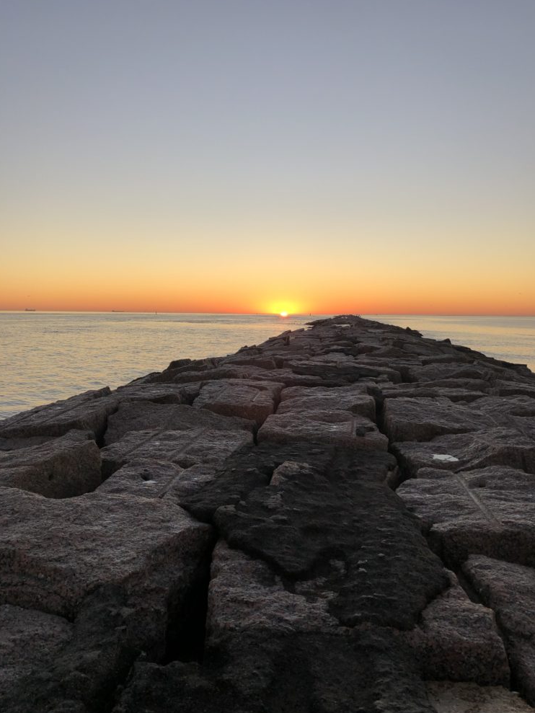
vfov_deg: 61.7
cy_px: 353
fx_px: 597
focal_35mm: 29
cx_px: 273
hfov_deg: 48.2
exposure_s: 1/398
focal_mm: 4
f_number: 1.8
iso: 20
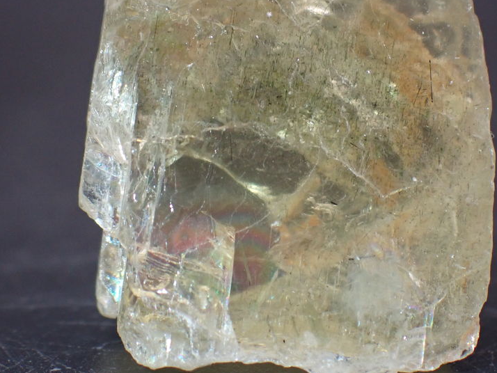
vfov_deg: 10.6
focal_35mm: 140
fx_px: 2011
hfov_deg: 14.1
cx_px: 258
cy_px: 148
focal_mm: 18
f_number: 14
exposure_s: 1/100
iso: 500
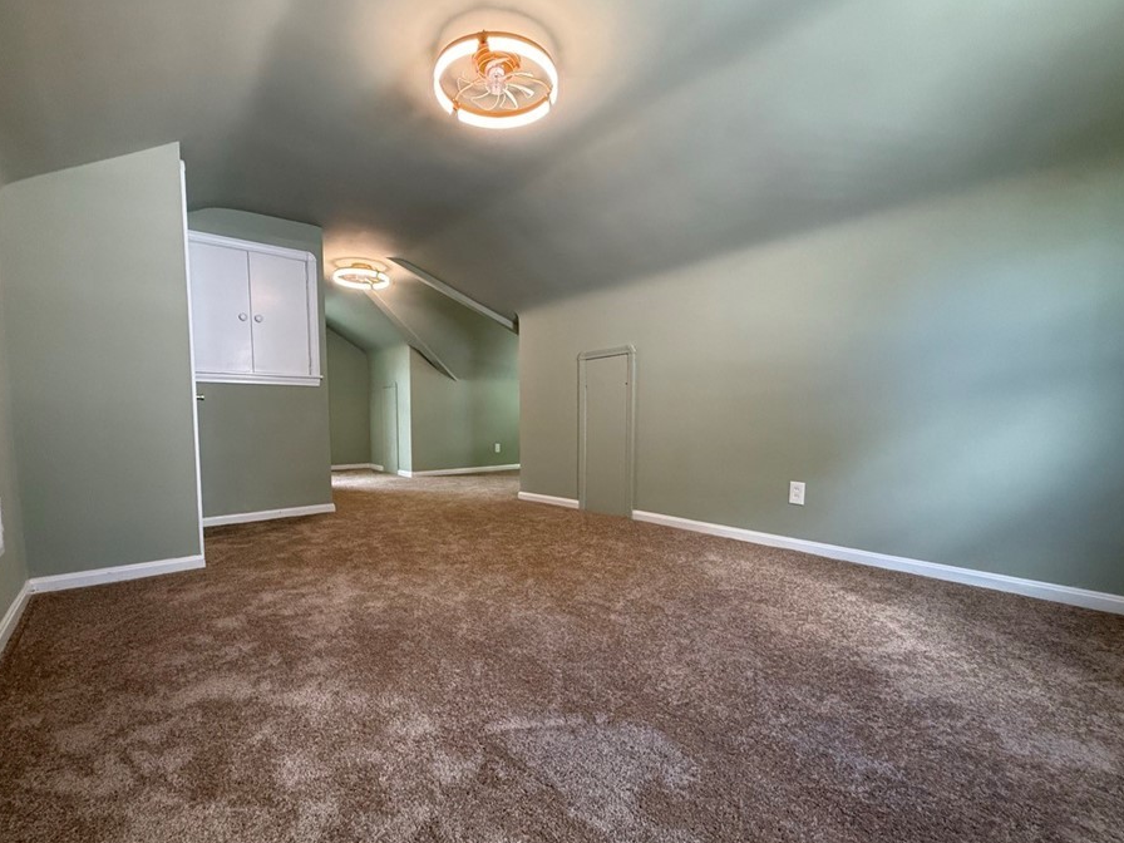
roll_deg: +0.0
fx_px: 520
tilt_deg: -4.5
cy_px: 460
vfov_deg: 77.9
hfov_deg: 94.4
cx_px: 527
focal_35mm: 16
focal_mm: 2.22
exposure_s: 1/120
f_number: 2.2
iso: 500
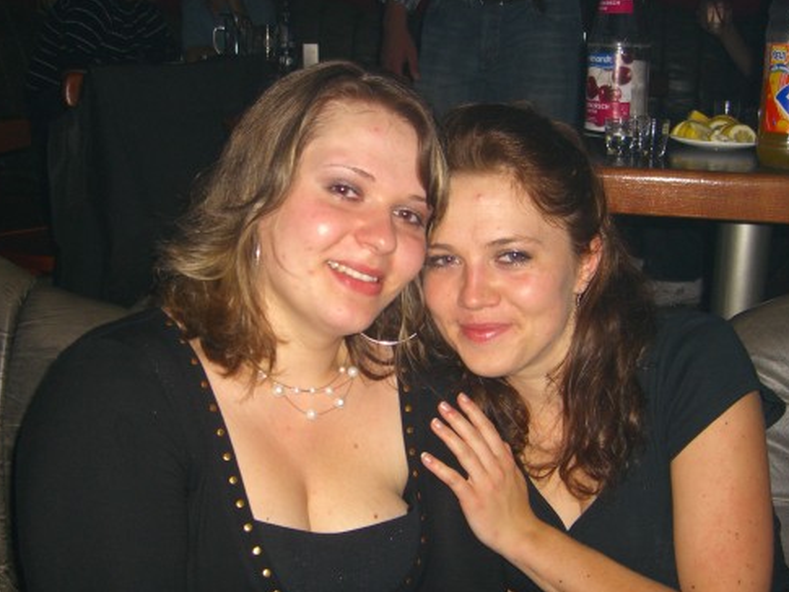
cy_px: 335
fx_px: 1072
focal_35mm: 47
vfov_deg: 30.9
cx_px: 363
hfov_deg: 40.4
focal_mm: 7.9
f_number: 2.8
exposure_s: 1/60
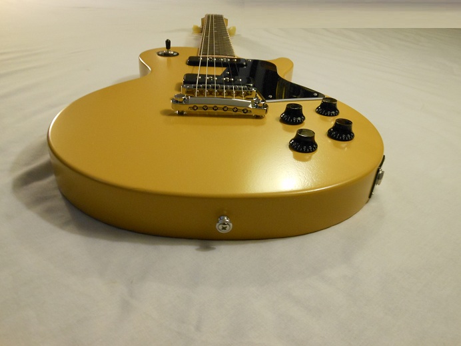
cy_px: 173
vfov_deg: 48.2
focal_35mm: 29
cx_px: 230
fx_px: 386
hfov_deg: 61.7
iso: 320
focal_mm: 5.2
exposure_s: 1/30
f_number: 3.3
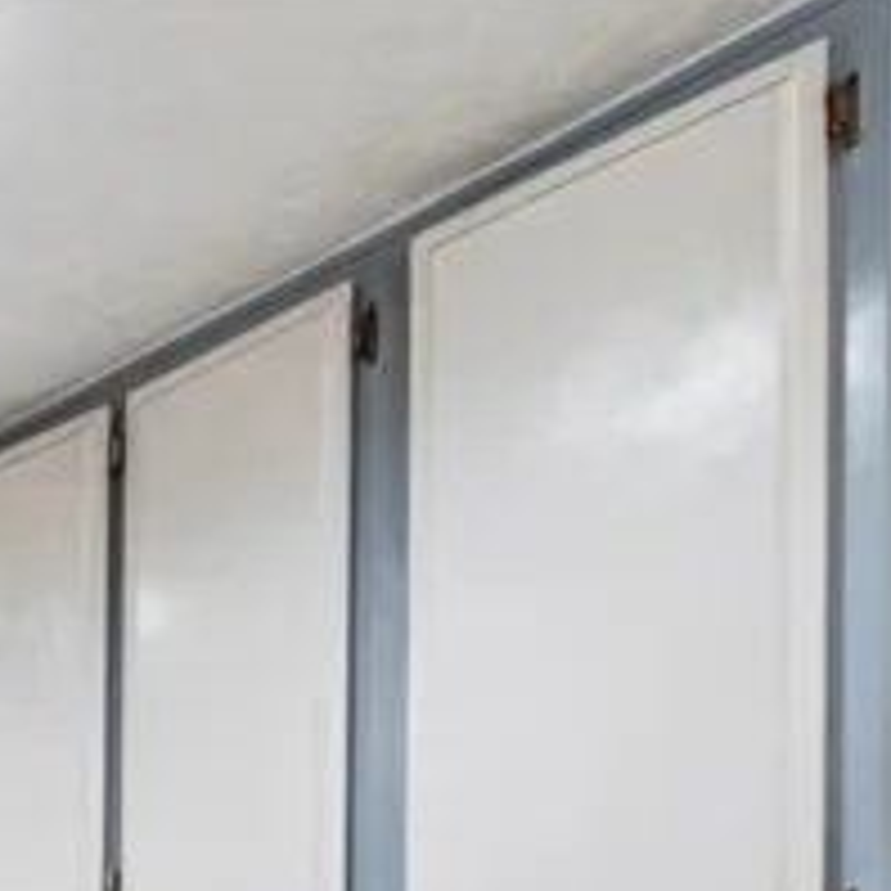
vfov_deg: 22.8
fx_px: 1893
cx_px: -666
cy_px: 1238
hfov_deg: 20.1
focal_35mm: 65
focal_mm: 18
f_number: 9
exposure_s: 1/3.33
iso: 200
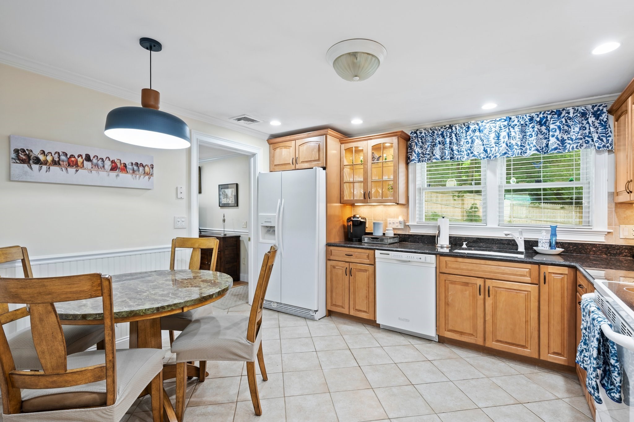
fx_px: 273
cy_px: 211
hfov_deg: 98.6
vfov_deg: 75.4
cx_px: 317
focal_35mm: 16
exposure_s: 1/2
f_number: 8
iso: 320
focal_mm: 15.5
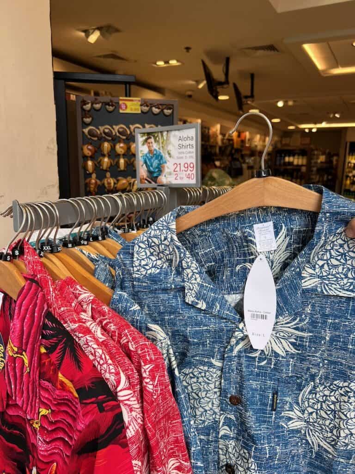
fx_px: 356
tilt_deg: -11.7
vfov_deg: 67.3
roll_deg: +1.1
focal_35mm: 26
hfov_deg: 53.1
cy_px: 237
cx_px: 178
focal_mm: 5.7
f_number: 1.5
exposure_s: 1/133
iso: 32
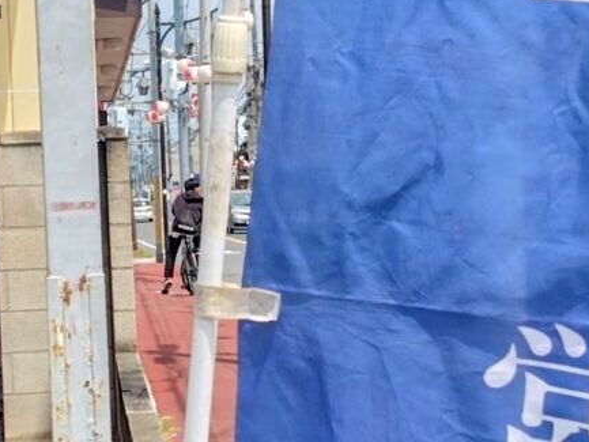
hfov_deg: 26.8
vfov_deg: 21.6
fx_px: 1157
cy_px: 290
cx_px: 601
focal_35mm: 68
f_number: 1.9
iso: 50
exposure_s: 1/2354
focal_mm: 5.6
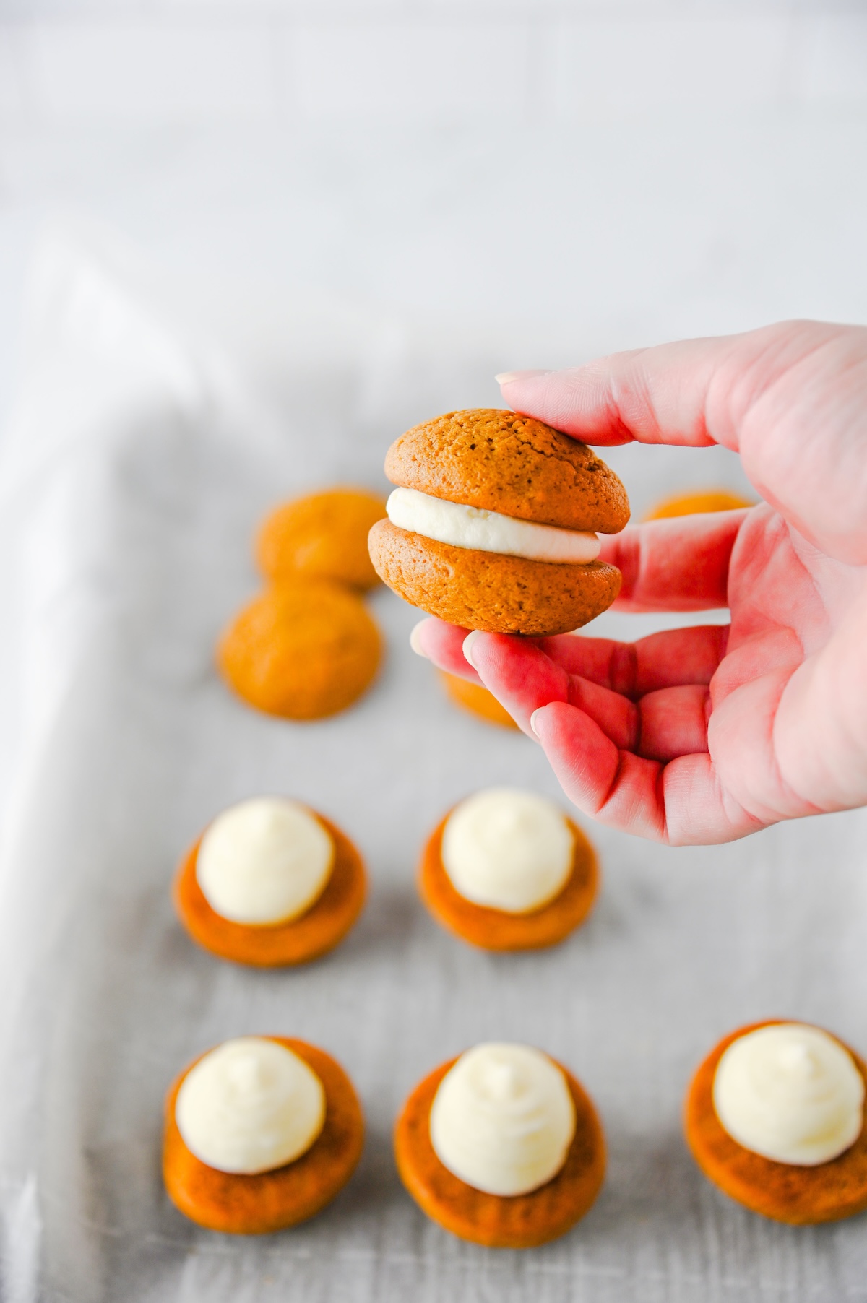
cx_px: 434
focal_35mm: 50
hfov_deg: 27.0
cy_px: 652
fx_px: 1809
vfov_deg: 39.6
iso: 250
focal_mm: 50
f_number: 4
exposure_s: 1/125
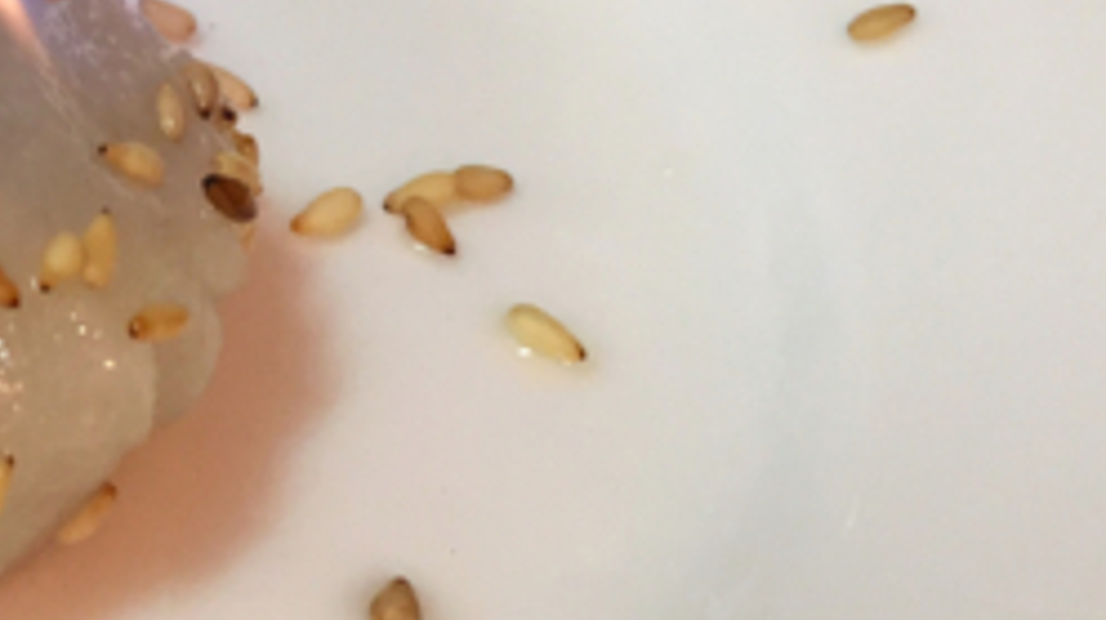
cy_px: -27
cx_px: -544
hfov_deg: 18.6
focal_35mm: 102
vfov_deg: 11.7
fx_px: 2989
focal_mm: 4.15
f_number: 2.2
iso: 100
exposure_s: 1/30
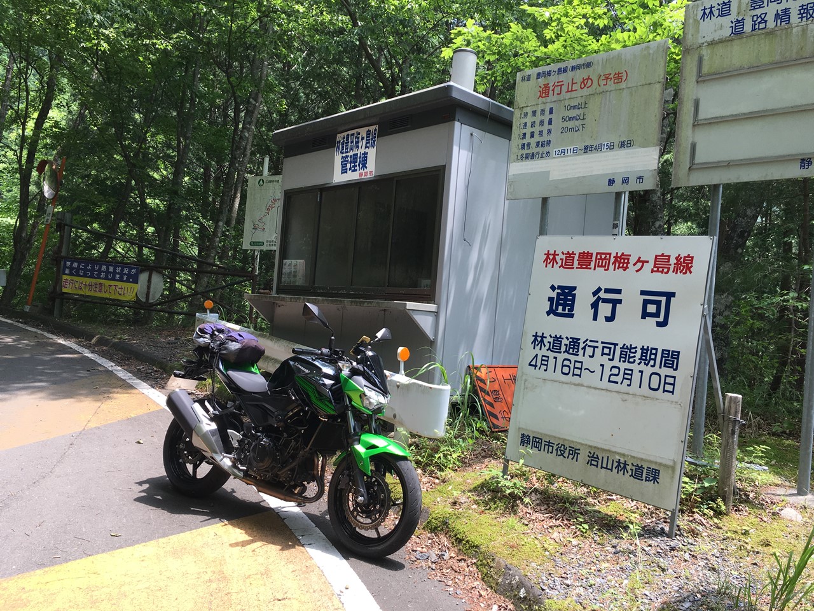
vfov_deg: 48.2
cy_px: 306
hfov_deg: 61.7
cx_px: 407
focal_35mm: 29
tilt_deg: +3.2
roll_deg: -3.9
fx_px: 682
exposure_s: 1/306
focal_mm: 4.15
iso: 25
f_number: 2.2
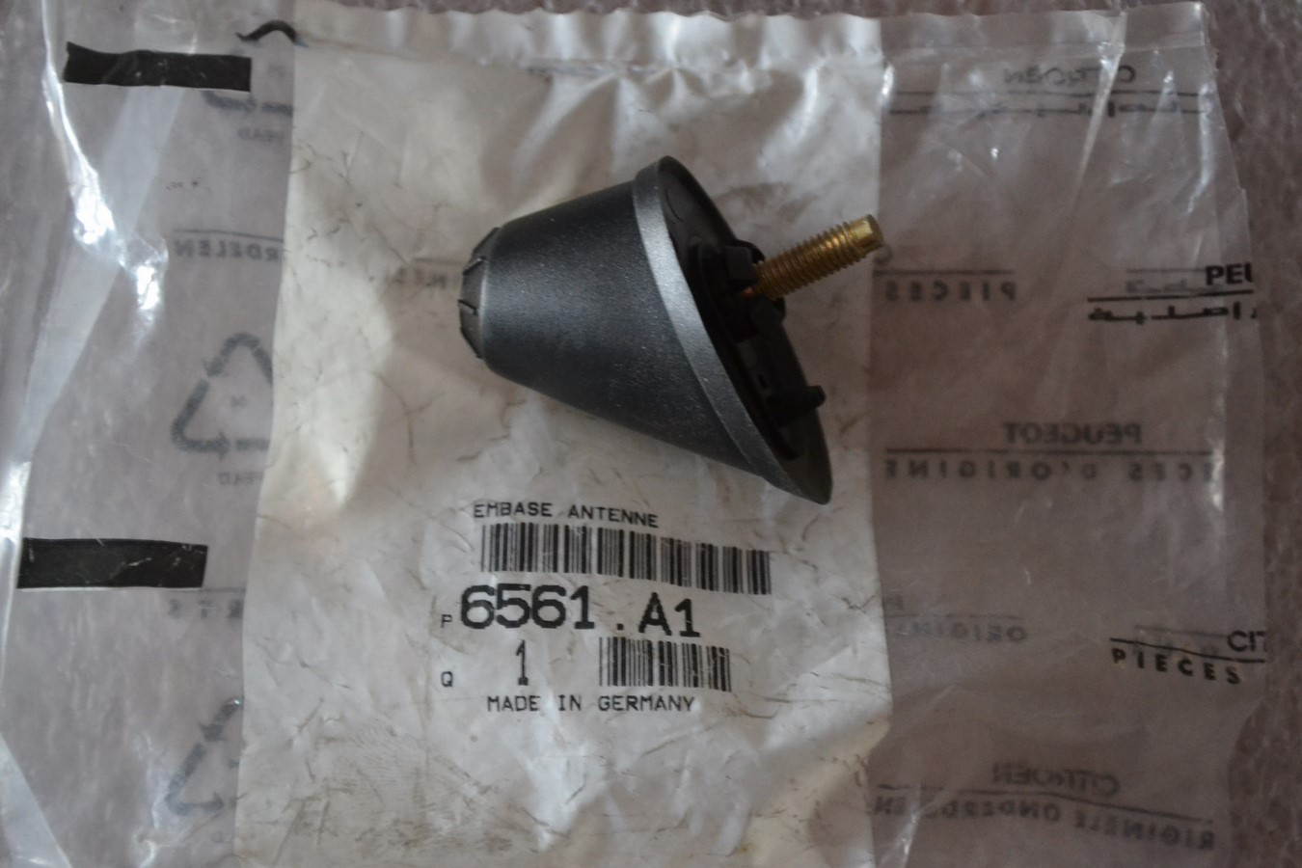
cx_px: 651
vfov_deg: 18.9
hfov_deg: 28.1
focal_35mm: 72
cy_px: 434
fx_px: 2604
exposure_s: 1/60
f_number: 5.6
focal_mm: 48
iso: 2200
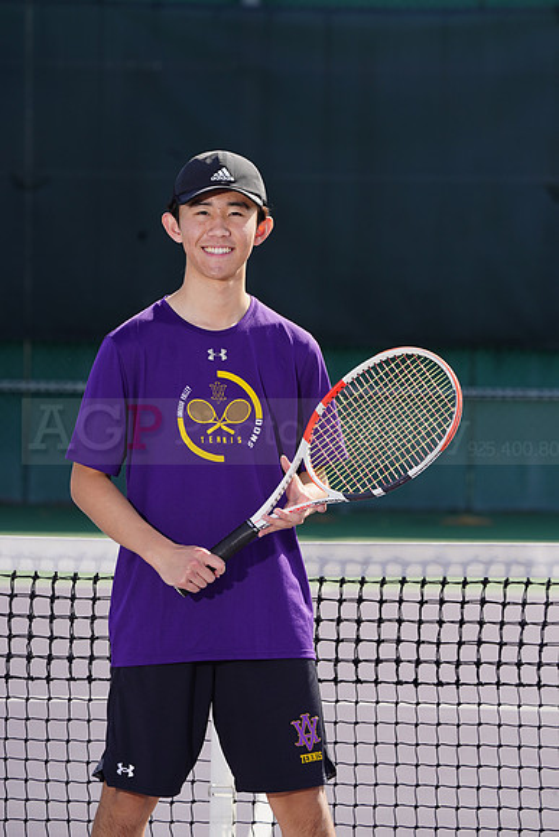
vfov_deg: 8.5
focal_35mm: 241
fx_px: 5610
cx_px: 280
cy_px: 418
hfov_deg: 5.7
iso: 100
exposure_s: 1/250
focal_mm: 241
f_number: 8
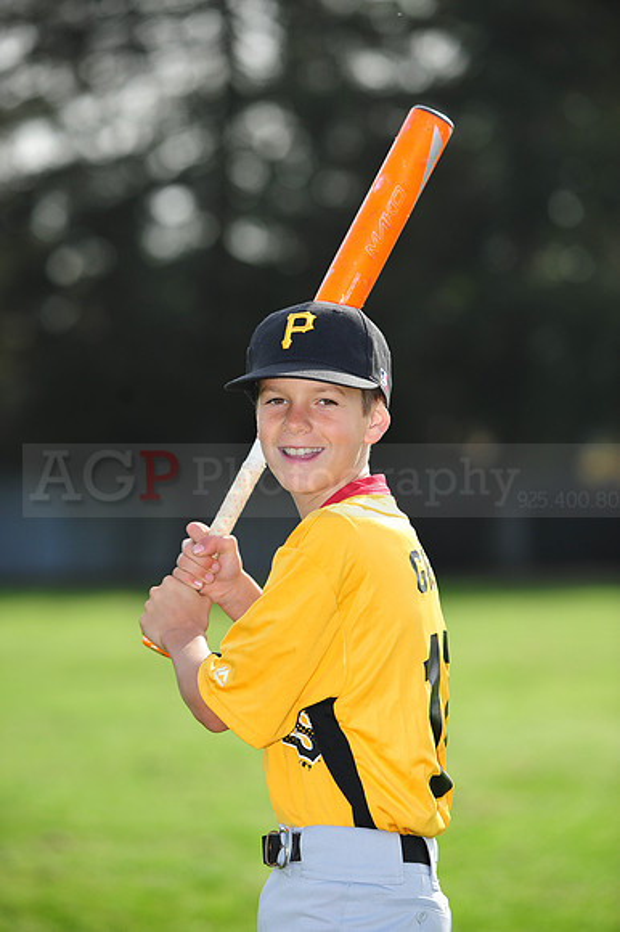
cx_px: 310
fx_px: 4526
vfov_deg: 11.8
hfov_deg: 7.8
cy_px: 466
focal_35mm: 175
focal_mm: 175
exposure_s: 1/1600
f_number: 4.5
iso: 400
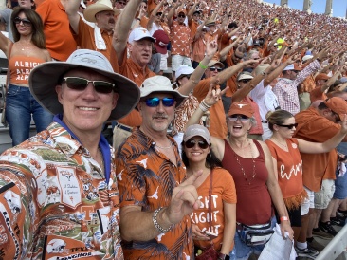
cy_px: 130
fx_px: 230
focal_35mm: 23
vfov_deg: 58.8
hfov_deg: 74.0
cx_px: 174
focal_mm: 2.71
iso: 25
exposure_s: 1/400
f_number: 2.2
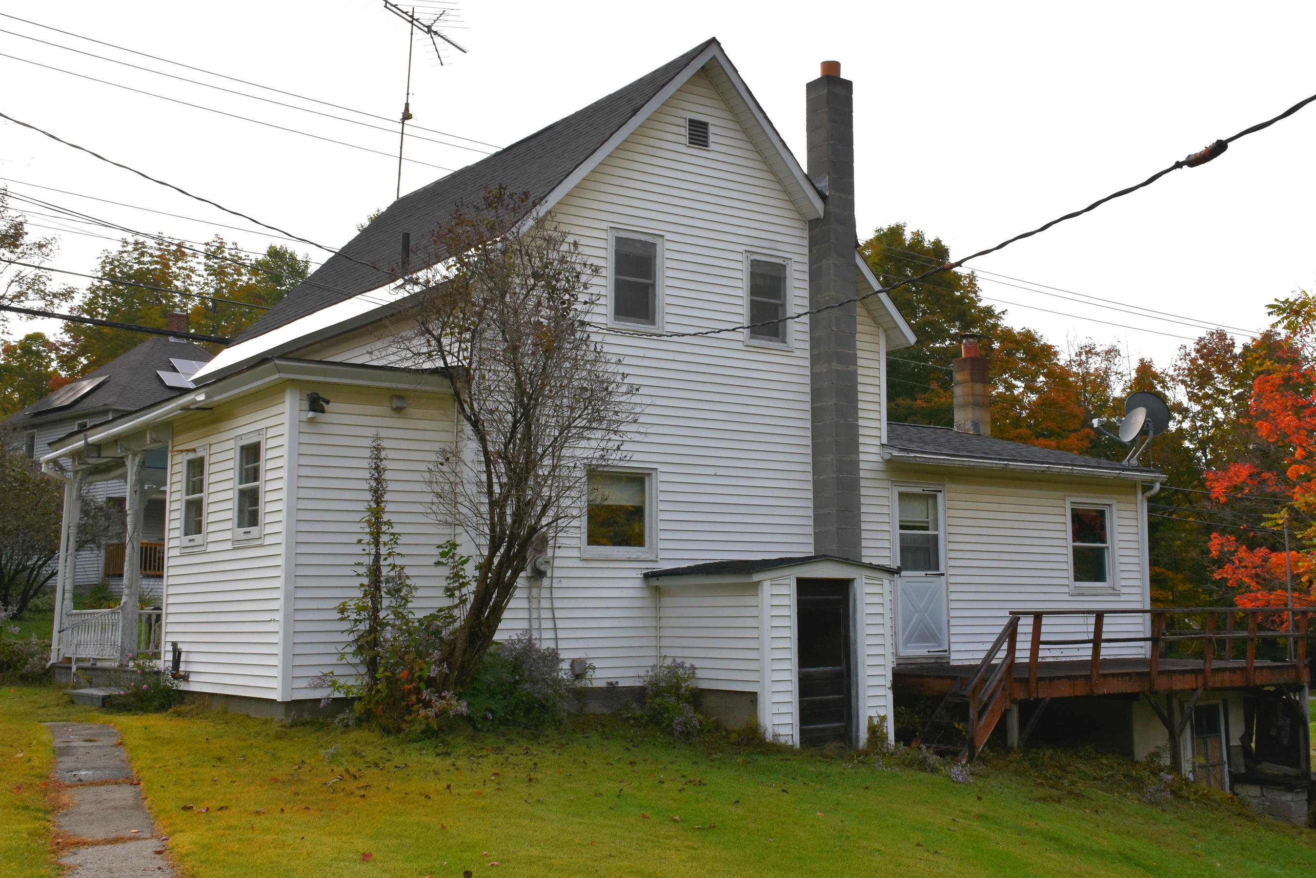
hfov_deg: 47.4
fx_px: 1499
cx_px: 675
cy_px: 391
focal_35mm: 41
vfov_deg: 32.6
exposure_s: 1/250
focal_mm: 24
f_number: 9
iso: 100
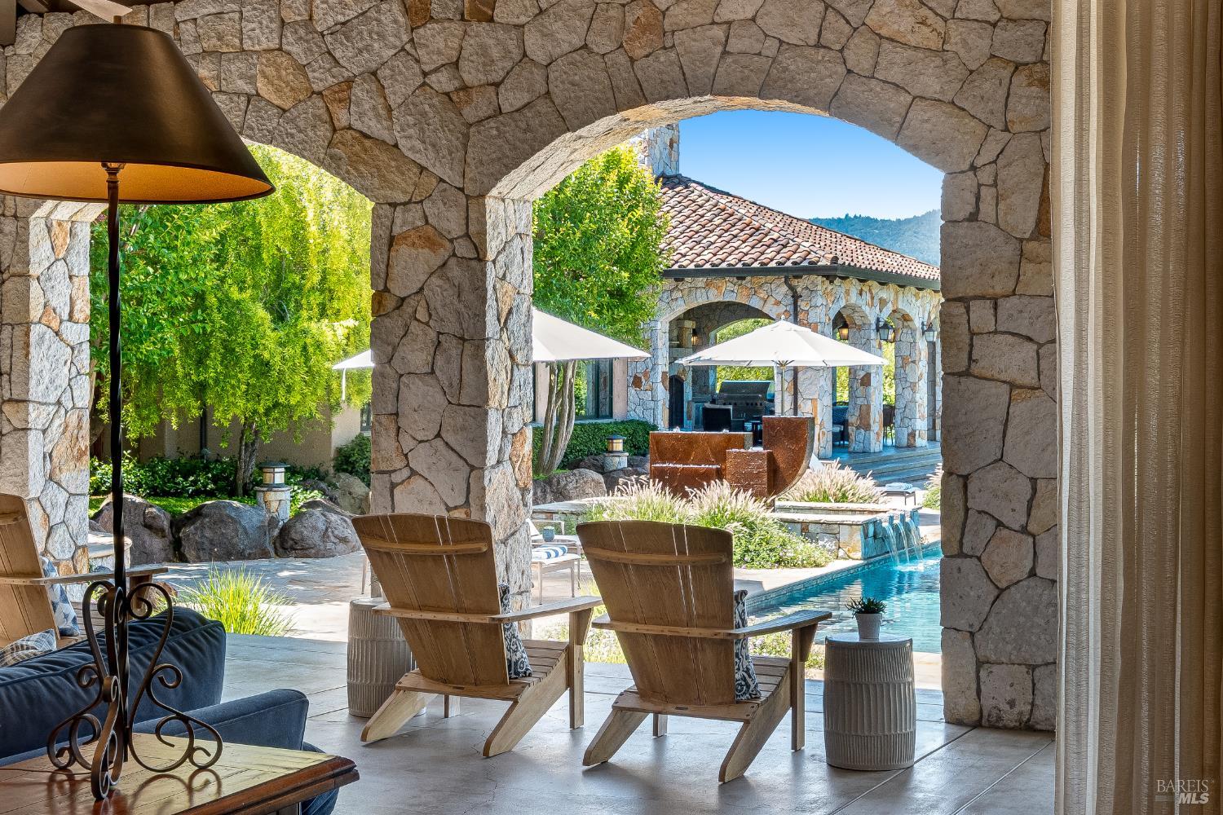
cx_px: 612
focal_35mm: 52
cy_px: 408
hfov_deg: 38.2
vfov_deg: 26.0
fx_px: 1766
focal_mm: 35
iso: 400
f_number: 11
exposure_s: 1/125
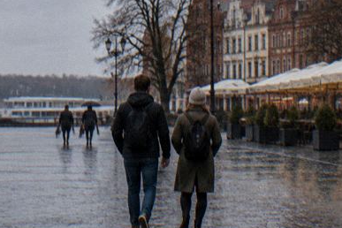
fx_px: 1719
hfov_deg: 11.3
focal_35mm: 181
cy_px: 37
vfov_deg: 7.6
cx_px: 312
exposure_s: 1/1250
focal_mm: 70
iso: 500
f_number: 4
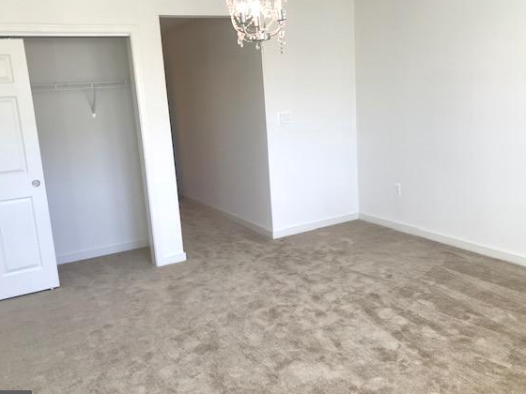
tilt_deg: -11.9
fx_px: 486
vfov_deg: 44.2
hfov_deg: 56.8
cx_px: 259
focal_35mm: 32
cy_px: 189
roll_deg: +4.0
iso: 25
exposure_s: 1/60
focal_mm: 3.99
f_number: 1.8
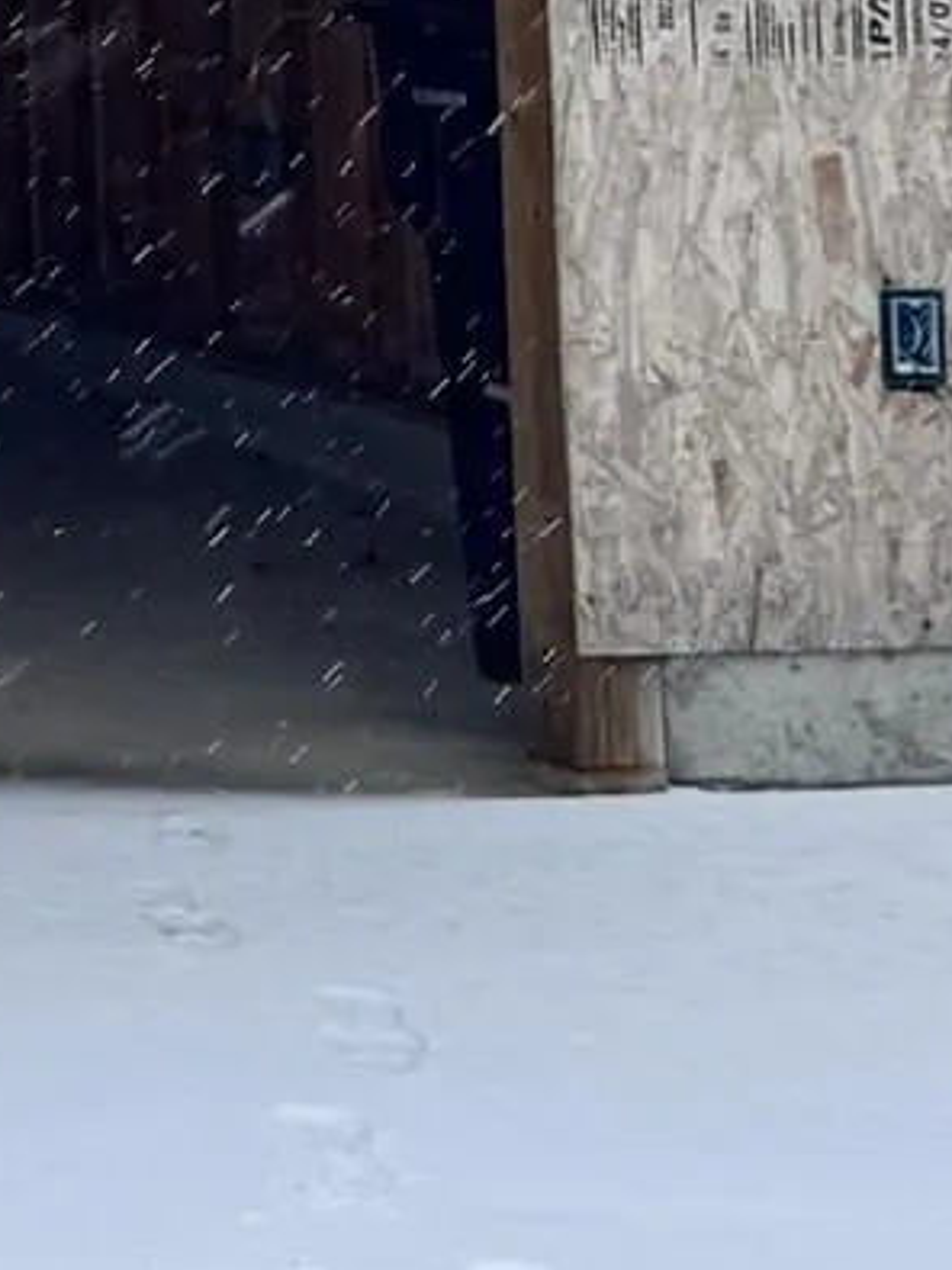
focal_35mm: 140
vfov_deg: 13.5
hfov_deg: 9.3
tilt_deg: +3.6
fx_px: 5136
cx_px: -1489
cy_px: -466
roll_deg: +0.9
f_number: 1.78
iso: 80
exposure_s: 1/707
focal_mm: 6.76
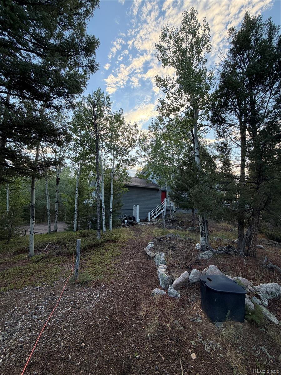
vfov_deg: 102.1
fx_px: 152
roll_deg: -1.8
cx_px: 140
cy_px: 188
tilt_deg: +7.6
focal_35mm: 14
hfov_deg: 85.7
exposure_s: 1/121
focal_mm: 2.22
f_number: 2.2
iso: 50
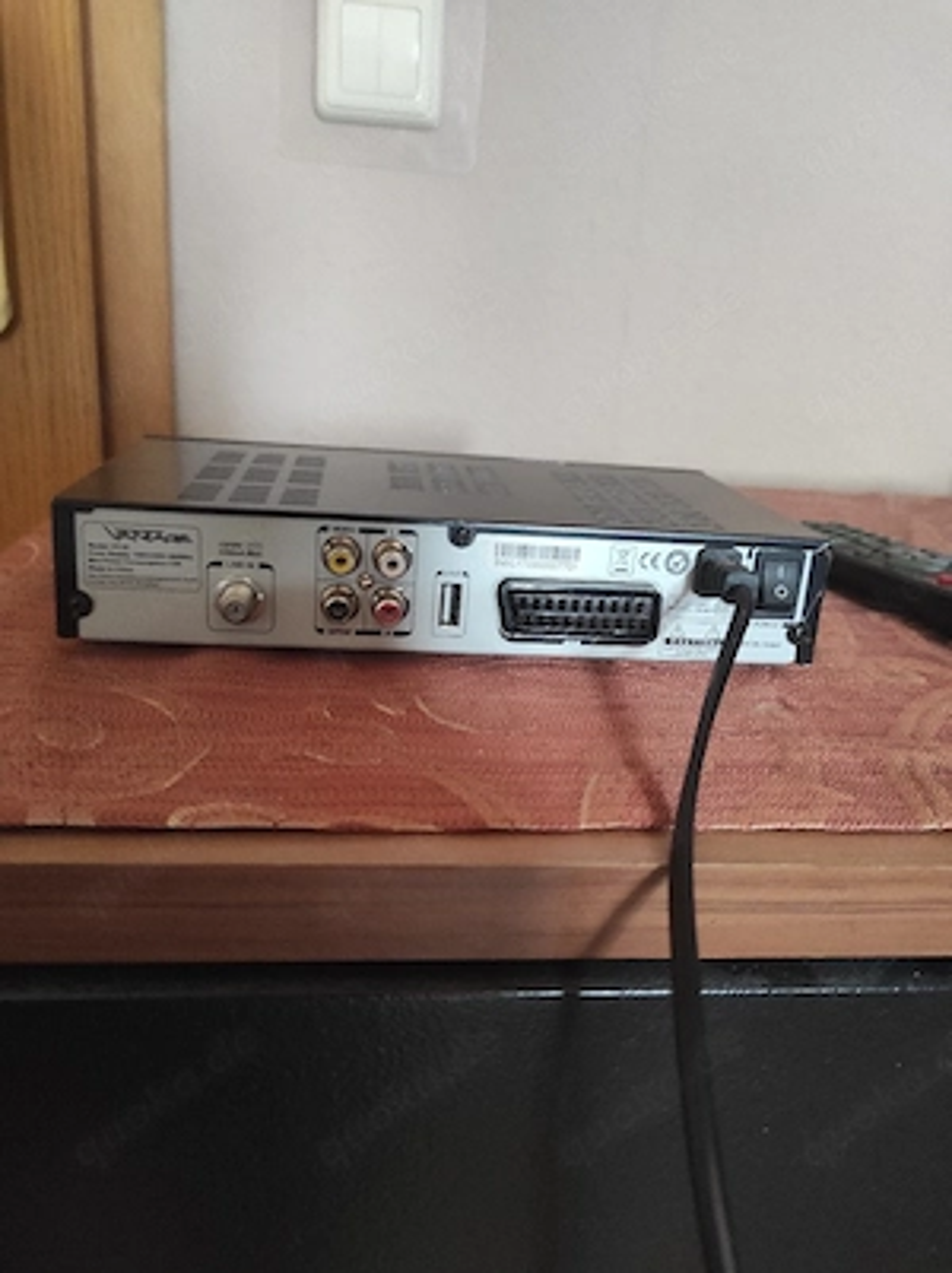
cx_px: 476
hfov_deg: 54.8
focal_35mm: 25
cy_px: 636
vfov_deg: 69.4
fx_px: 918
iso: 1239
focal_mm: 5.43
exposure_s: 1/25
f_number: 1.89
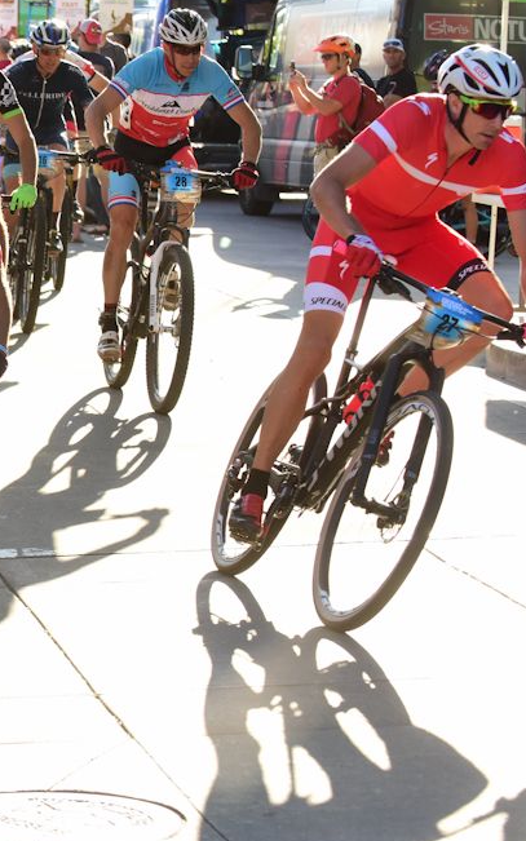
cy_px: 355
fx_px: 3531
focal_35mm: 154
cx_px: -205
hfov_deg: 8.4
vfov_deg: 13.6
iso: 1400
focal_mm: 82
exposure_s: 1/1000
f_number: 3.2
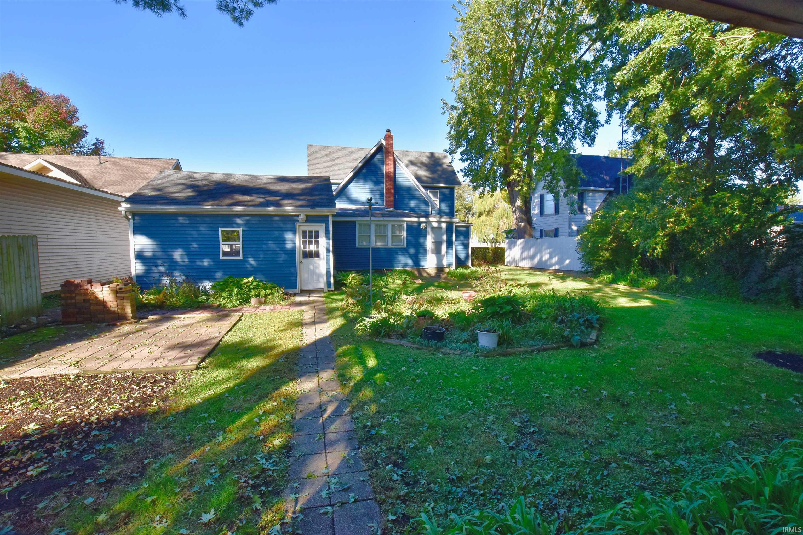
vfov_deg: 77.3
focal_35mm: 15
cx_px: 402
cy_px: 268
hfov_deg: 100.4
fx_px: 335
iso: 400
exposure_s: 1/250
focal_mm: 10
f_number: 10
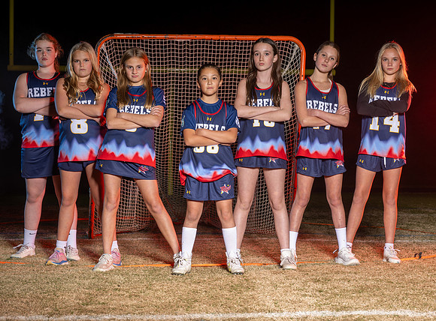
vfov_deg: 18.4
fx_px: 992
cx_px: 223
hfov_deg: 24.8
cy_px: 158
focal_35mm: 79
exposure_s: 1/200
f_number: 8
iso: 64
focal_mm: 70
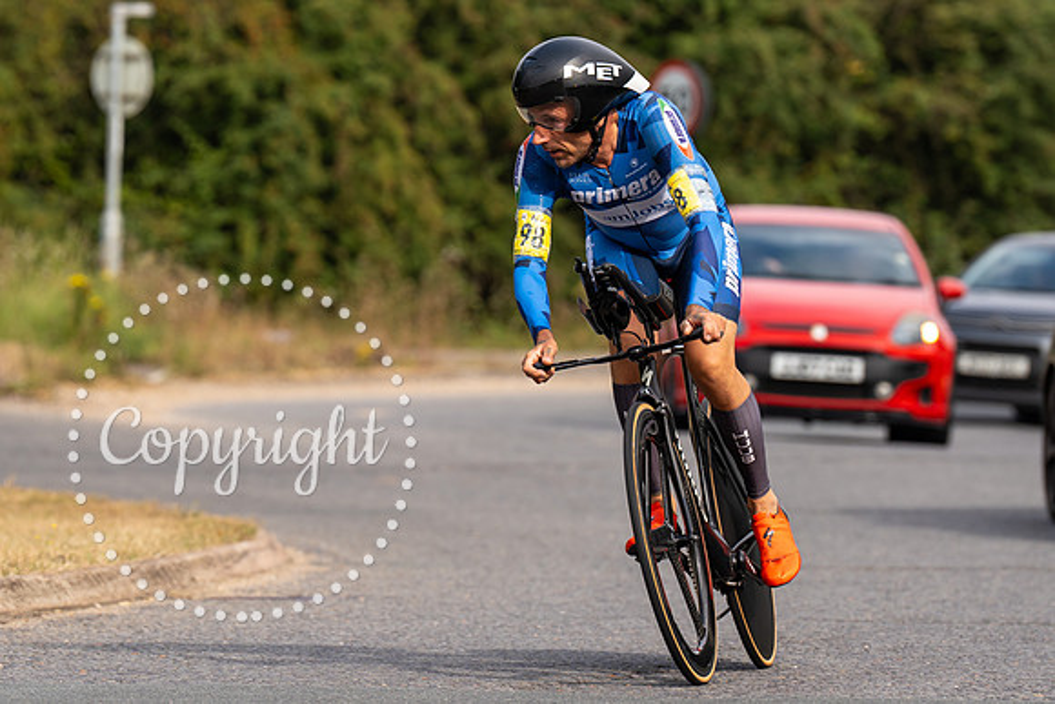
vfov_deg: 4.7
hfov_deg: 7.0
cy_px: 239
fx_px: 8664
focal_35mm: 296
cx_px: 561
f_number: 4
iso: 160
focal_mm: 185
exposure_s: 1/1000
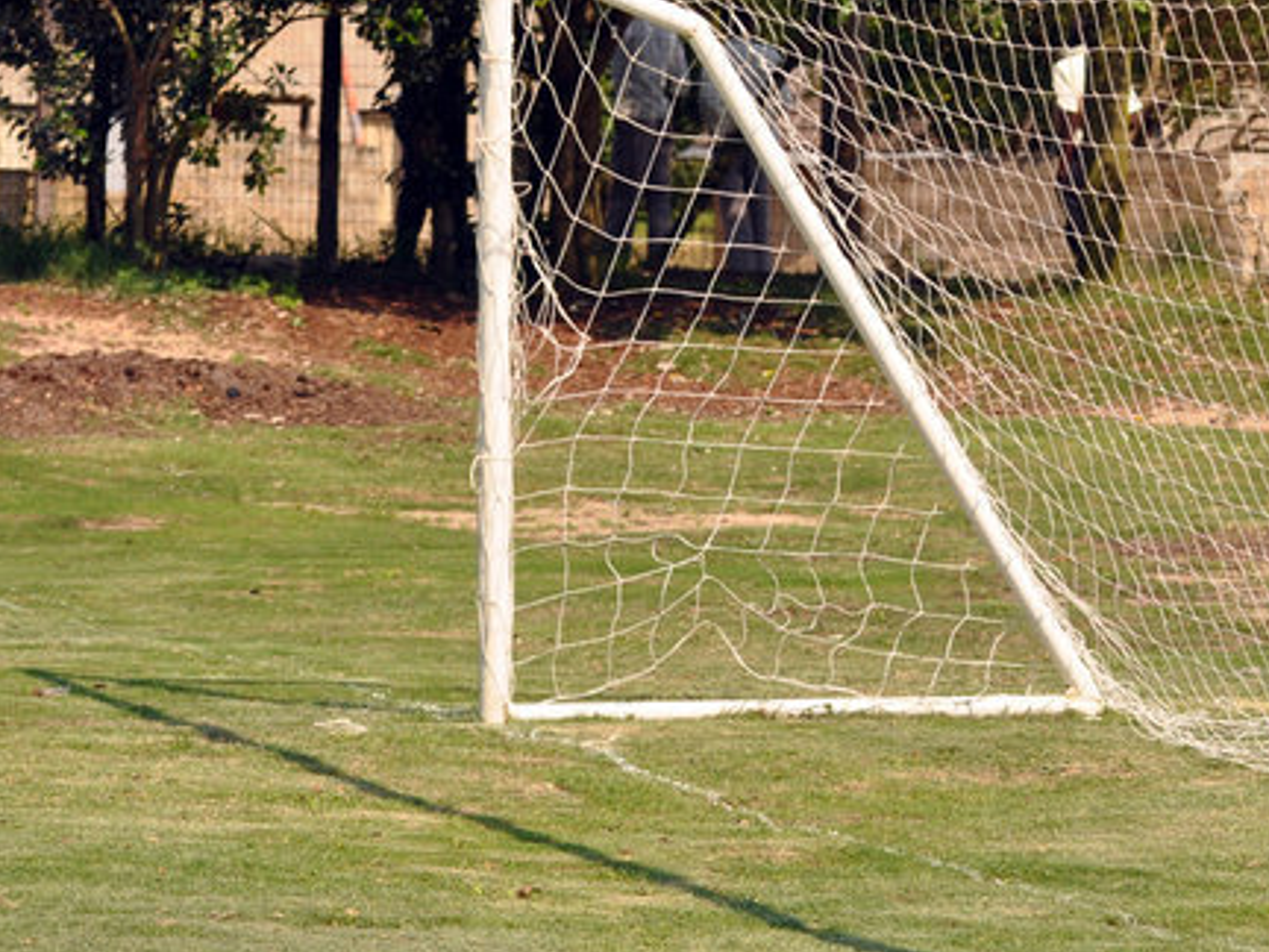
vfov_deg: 6.2
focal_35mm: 239
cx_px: 1096
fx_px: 8762
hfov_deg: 8.3
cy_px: 502
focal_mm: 70
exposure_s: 1/500
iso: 360
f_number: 5.6
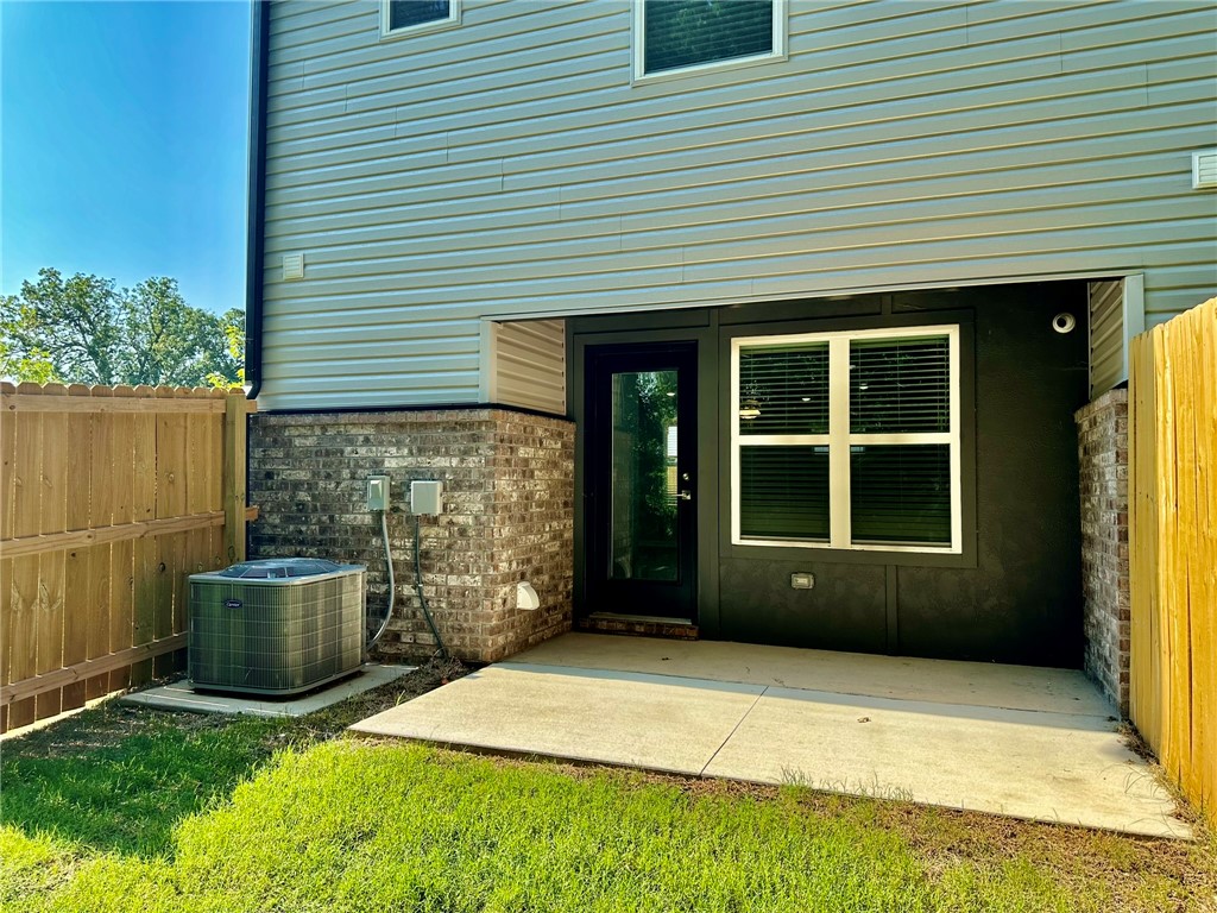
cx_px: 608
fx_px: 844
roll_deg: -0.9
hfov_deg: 71.6
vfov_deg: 56.8
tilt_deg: +2.4
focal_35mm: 24
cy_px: 456
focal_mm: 6.86
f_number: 1.78
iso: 80
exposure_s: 1/1321
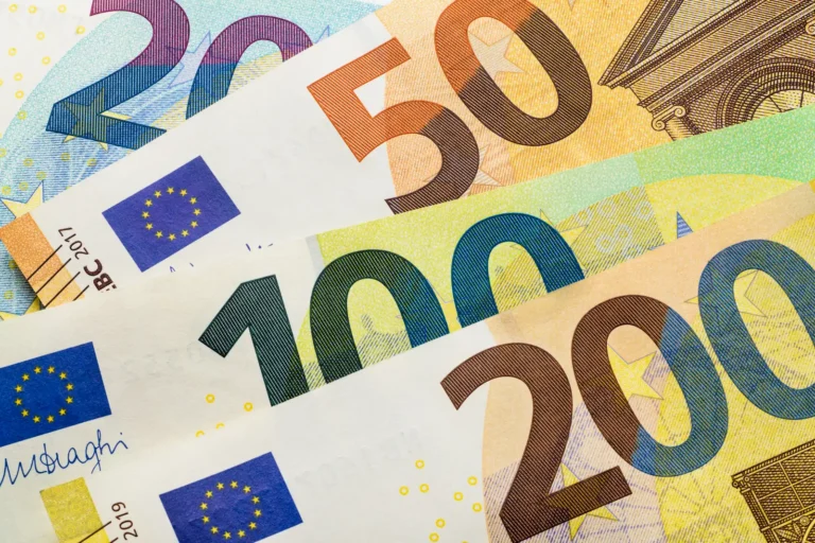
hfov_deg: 23.9
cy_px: 272
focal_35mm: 85
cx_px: 408
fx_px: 1924
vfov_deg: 16.1
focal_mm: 85
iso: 100
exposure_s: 1/200
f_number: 21
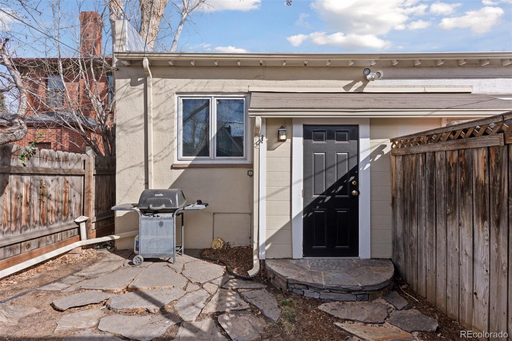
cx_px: 256
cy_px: 170
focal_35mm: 17
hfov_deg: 93.3
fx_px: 242
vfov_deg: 70.4
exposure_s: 1/500
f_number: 9
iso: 400
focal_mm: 17
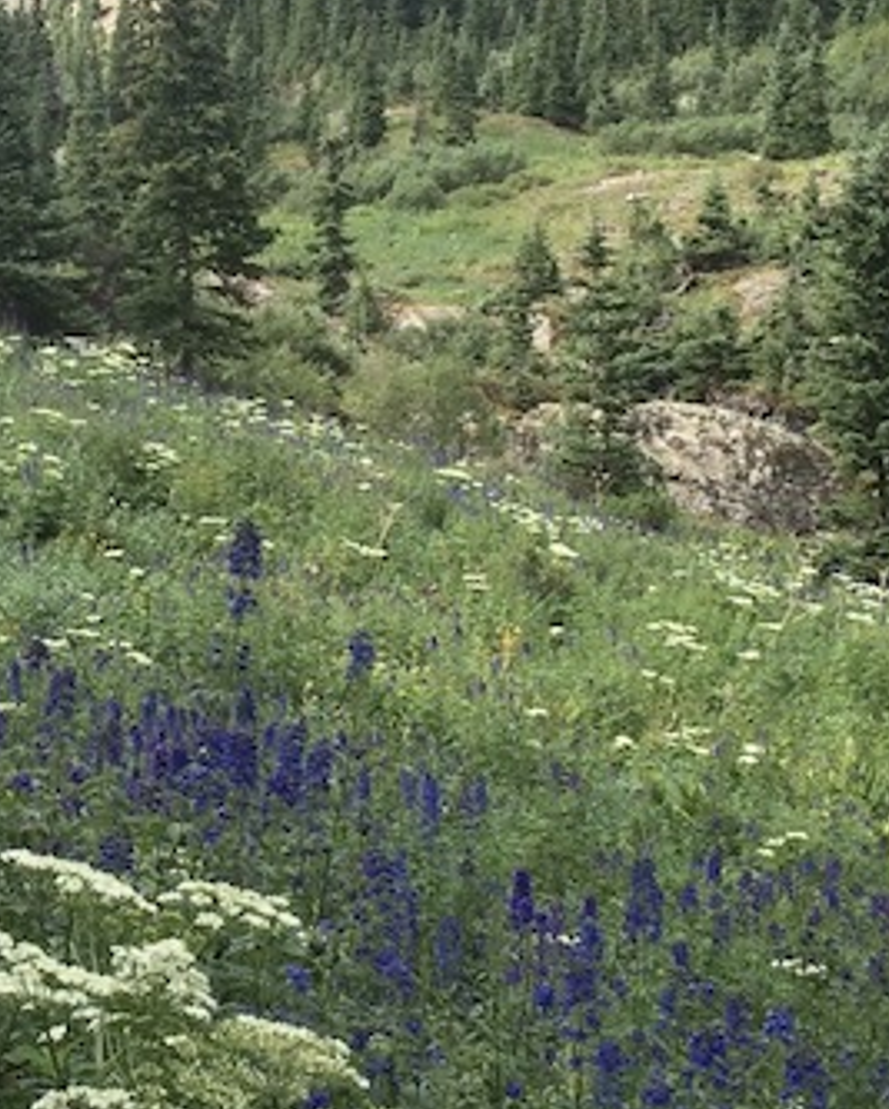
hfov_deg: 17.1
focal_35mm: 87
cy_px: 436
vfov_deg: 21.9
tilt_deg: +0.0
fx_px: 2857
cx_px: -87
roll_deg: +0.9
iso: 32
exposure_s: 1/622
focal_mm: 4.15
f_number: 2.2
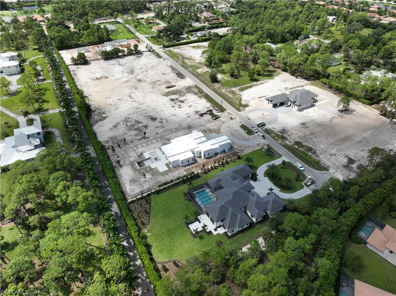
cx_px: 198
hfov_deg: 71.6
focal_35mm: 24
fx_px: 274
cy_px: 148
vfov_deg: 56.8
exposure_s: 1/1000
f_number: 5
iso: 100
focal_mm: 12.29
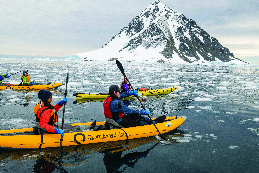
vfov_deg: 37.9
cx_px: 130
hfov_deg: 54.4
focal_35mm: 35
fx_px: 252
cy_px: 86
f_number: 13
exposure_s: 1/400
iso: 400
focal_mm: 35
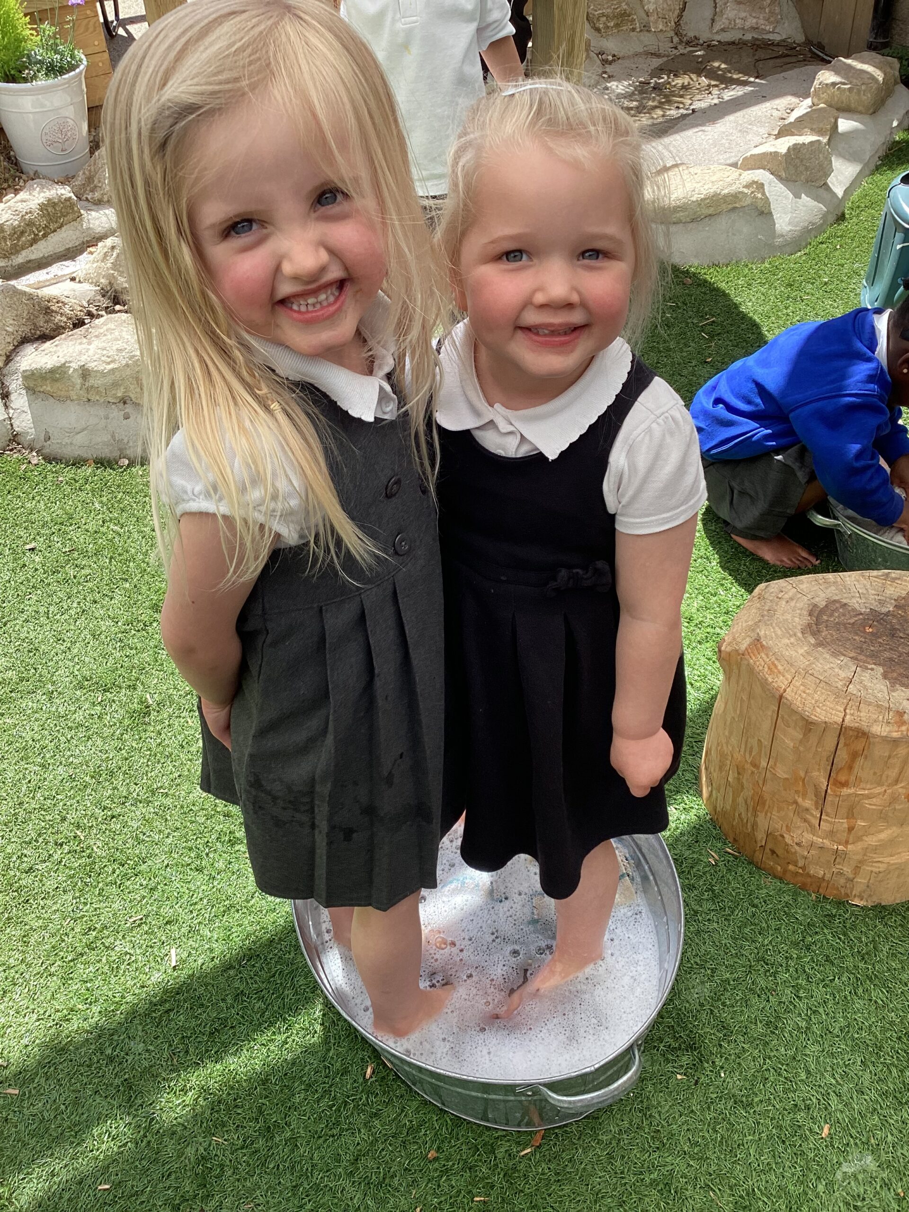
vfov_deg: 58.4
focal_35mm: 31
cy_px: 606
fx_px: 1085
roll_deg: +5.0
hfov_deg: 45.4
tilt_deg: -41.9
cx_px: 454
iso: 25
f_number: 2.4
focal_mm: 3.3
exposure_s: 1/236
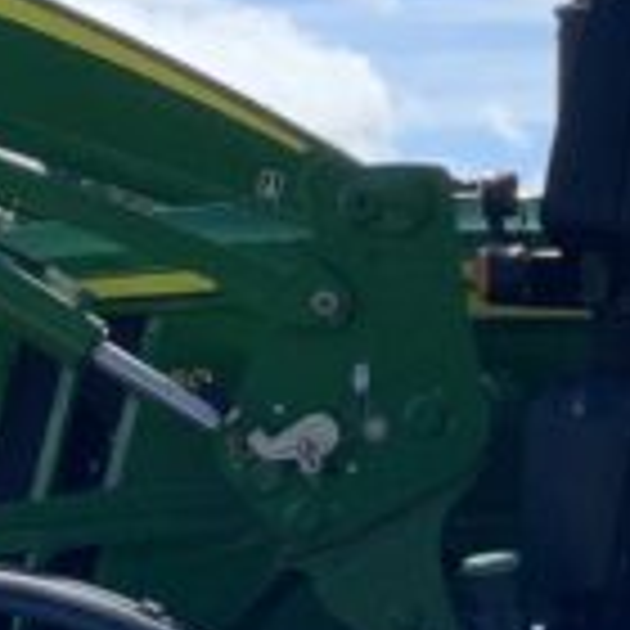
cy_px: 400
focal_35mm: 187
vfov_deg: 9.3
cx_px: 513
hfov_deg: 9.3
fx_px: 3850
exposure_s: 1/816
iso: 16
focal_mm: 3
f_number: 1.8
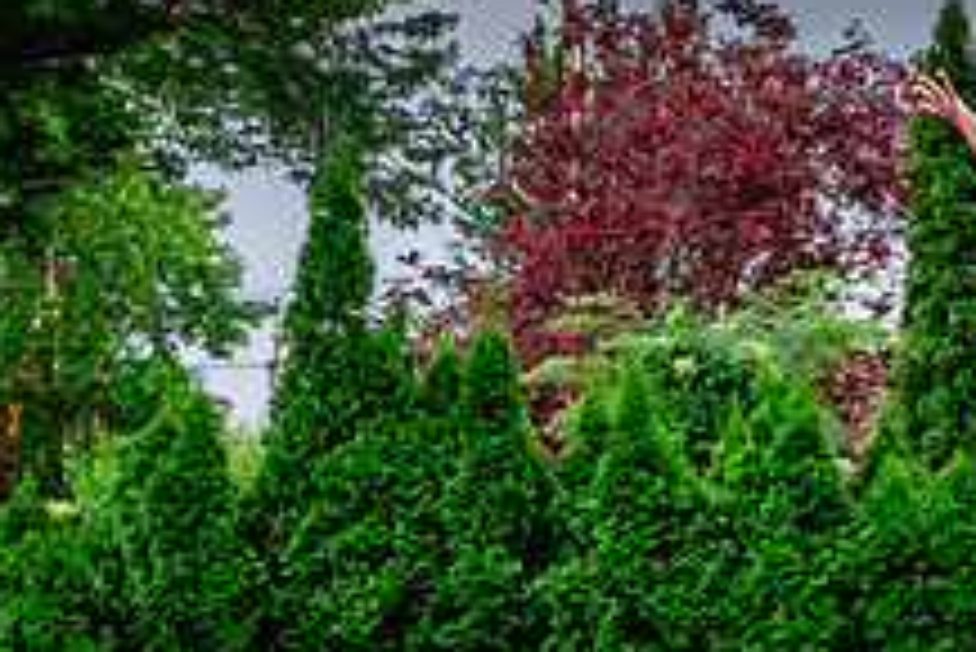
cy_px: 555
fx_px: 2469
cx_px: 319
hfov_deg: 22.3
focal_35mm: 91
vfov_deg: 14.9
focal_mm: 22.7
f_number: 2.8
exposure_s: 1/250
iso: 500
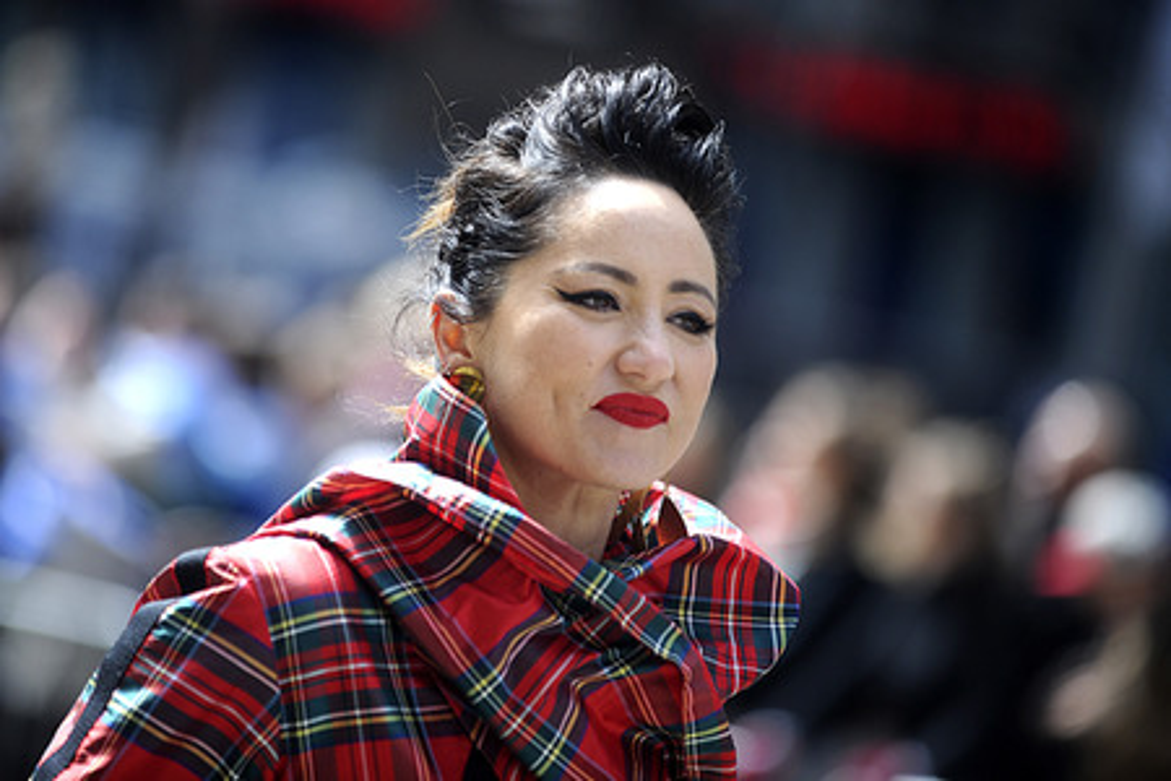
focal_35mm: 200
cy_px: 390
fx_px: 6505
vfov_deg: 6.9
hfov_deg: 10.3
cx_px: 586
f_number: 9
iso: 400
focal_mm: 200
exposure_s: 1/1250
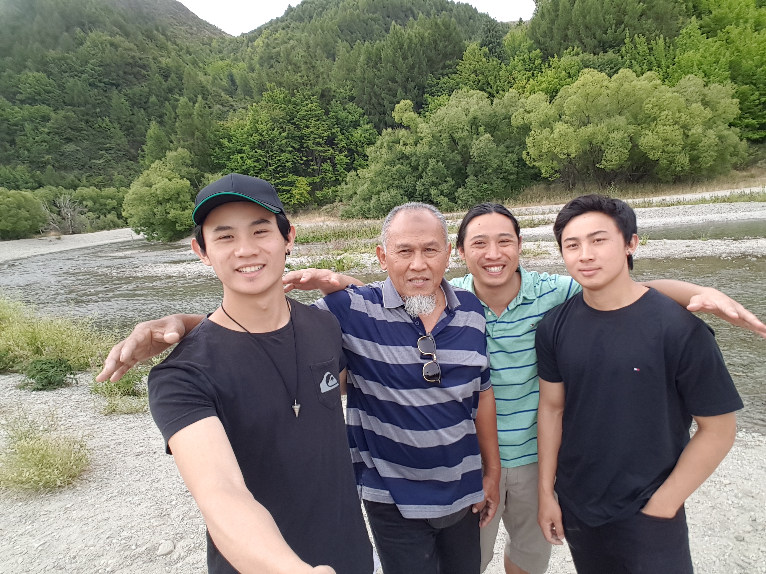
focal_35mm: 21
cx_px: 383
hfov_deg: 79.0
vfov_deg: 63.4
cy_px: 287
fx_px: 465
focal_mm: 2.1
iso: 50
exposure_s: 1/382
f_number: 1.7
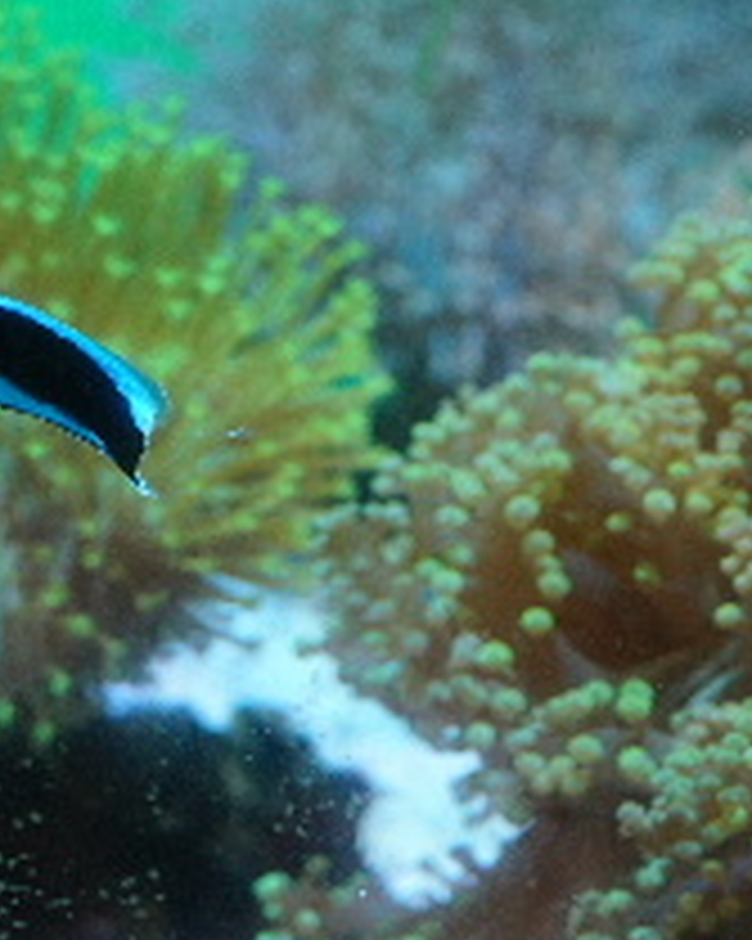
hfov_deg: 10.3
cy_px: 472
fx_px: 4120
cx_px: -162
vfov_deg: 13.0
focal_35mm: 148
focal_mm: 50
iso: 1600
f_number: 7.1
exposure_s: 1/200
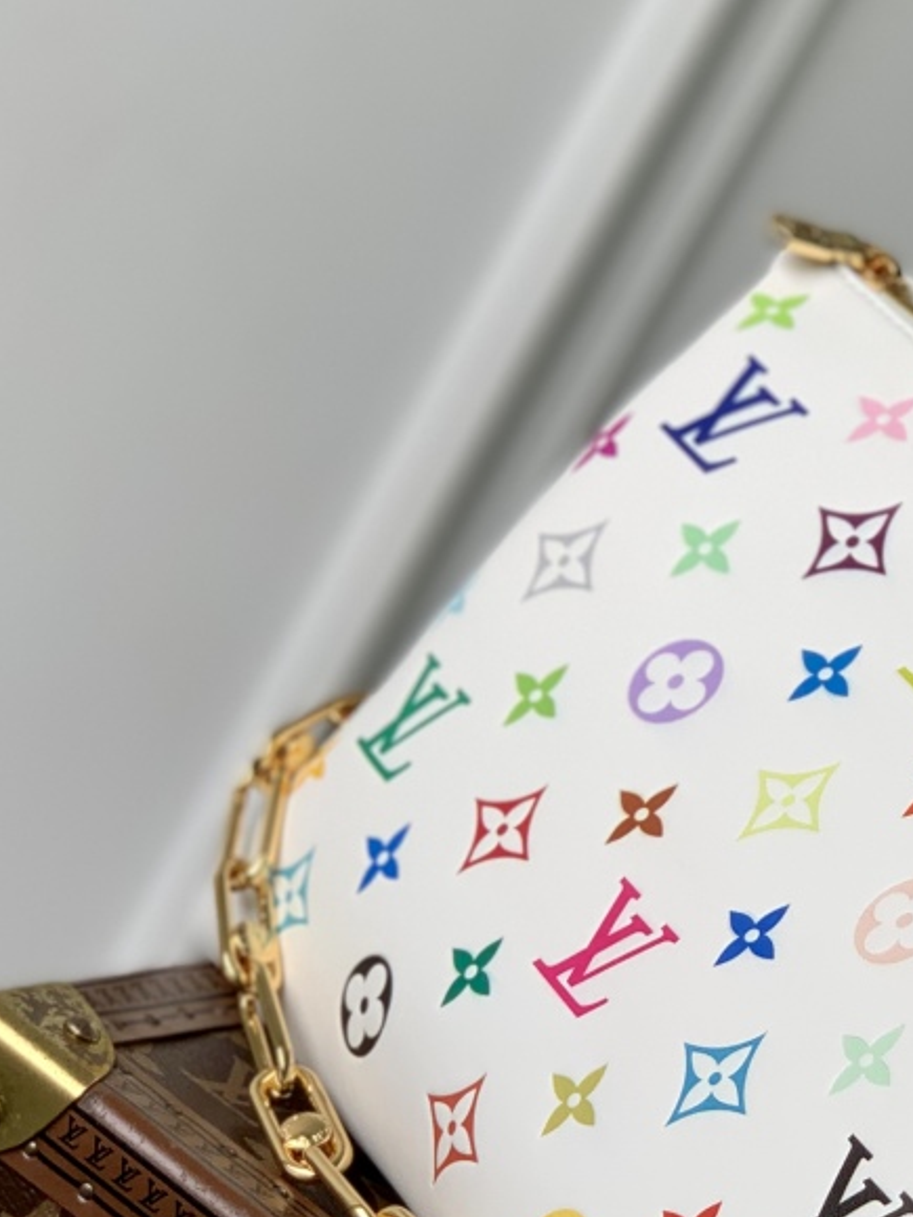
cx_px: 865
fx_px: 4537
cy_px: 871
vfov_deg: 15.2
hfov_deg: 11.4
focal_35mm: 129
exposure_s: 1/254
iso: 16
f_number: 2.4
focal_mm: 6
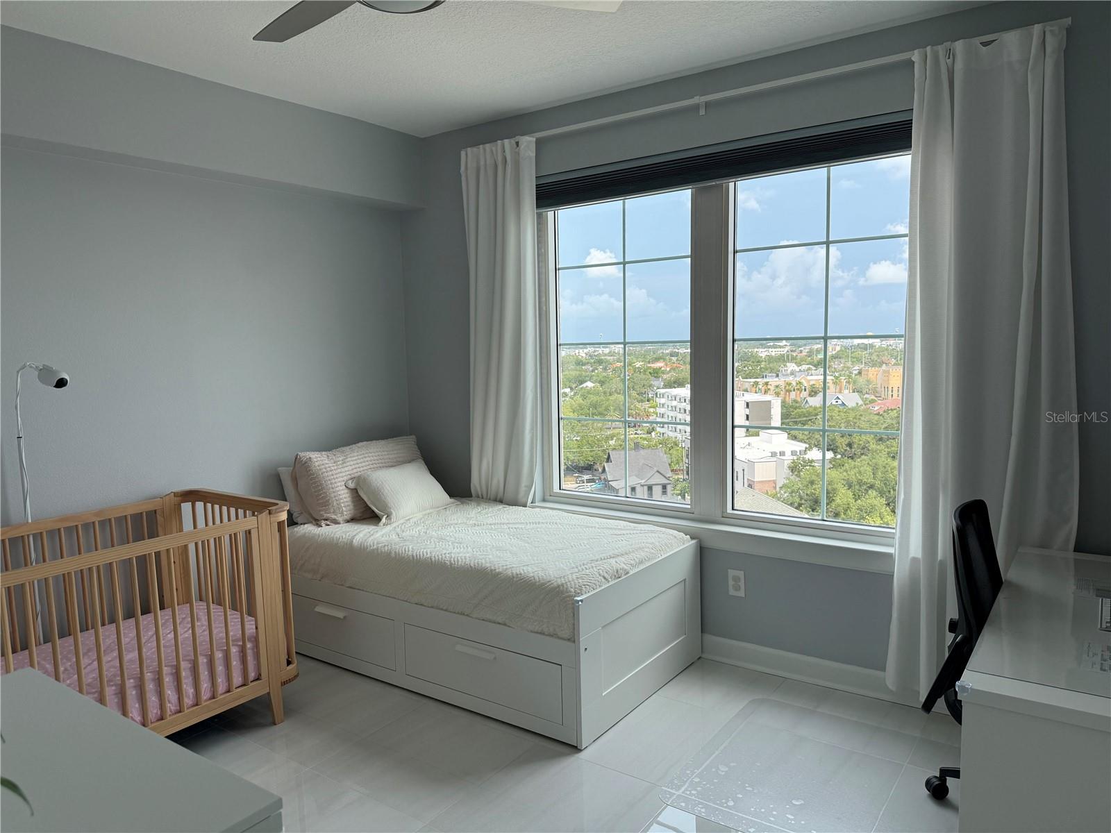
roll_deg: +1.1
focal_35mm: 24
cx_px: 556
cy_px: 416
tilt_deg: -5.0
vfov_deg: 56.8
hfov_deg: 71.6
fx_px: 770
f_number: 1.78
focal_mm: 6.76
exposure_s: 1/979
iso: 100
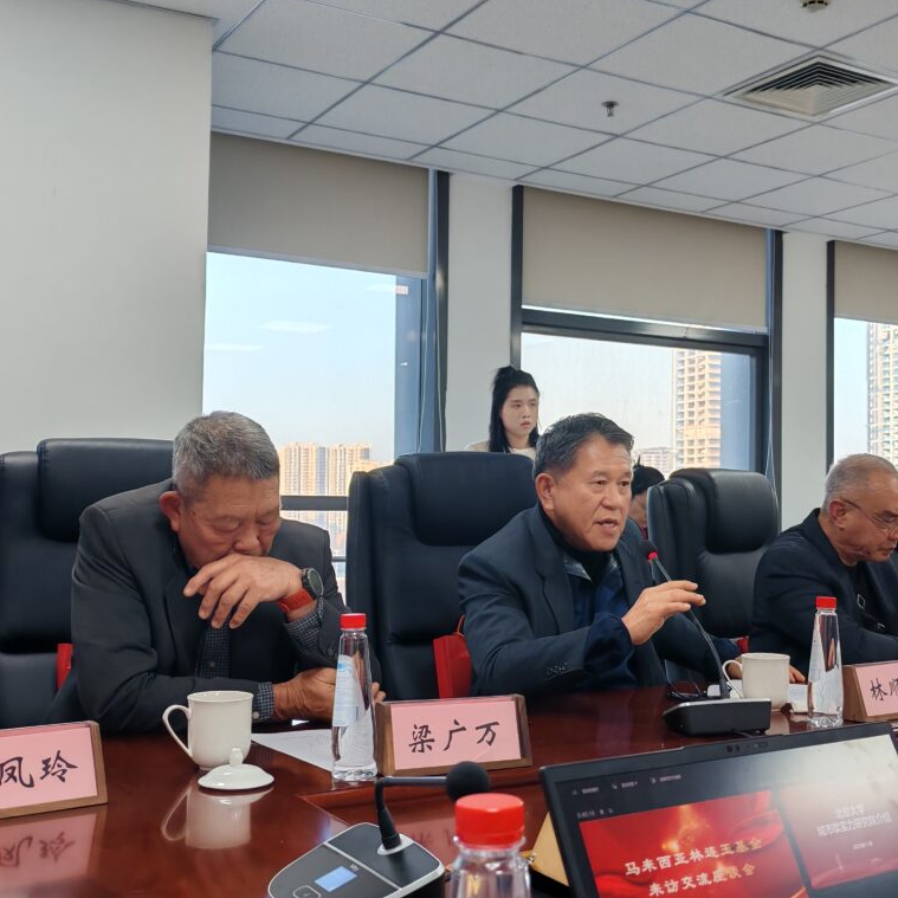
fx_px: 1233
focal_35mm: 42
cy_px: 454
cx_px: 519
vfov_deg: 40.0
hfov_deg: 39.9
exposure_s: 1/100
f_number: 1.95
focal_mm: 5.52
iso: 80
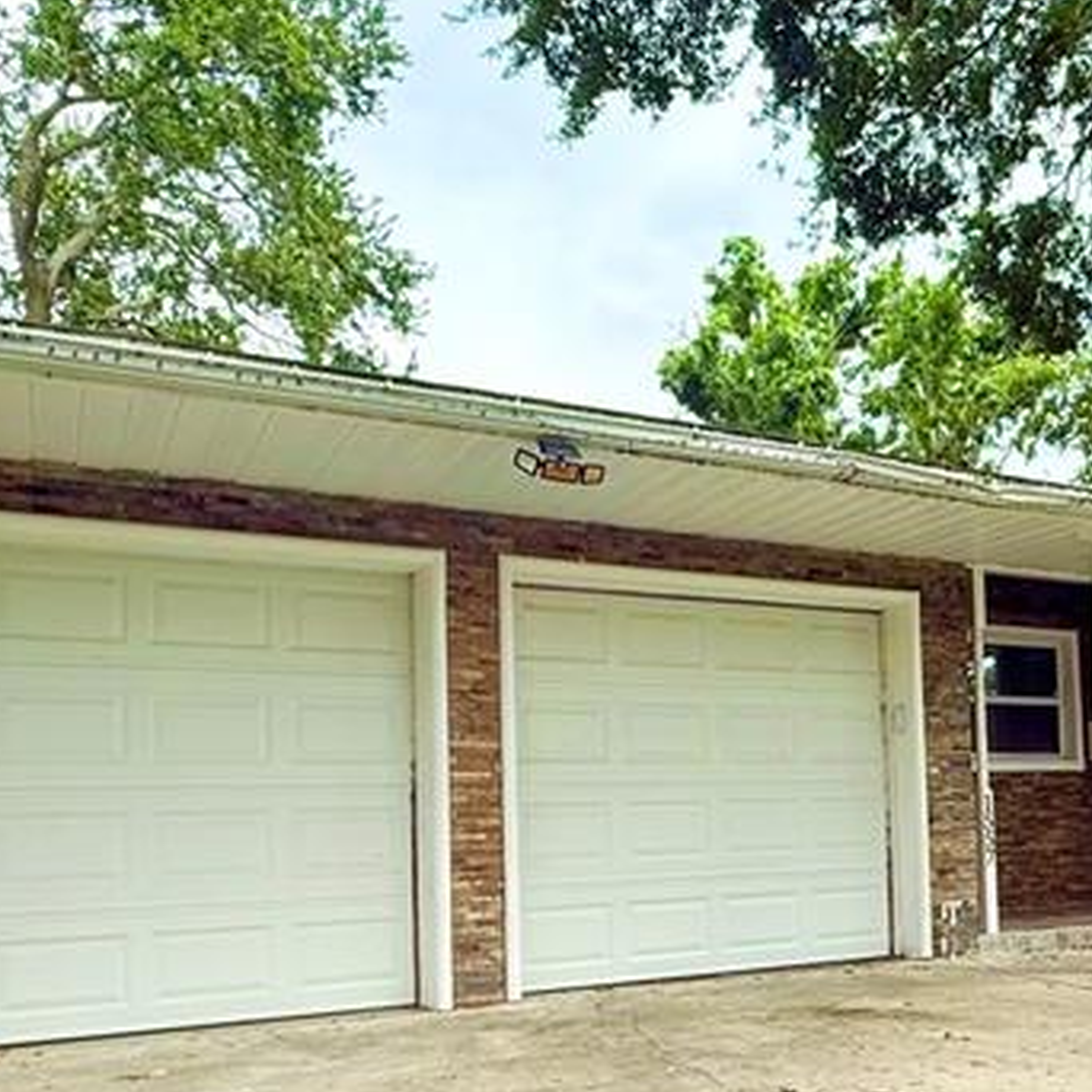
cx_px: 843
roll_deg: +1.8
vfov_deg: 43.9
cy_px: 773
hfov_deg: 43.2
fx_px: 1321
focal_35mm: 37
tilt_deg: +2.2
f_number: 2.2
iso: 64
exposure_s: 1/751
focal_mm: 2.22
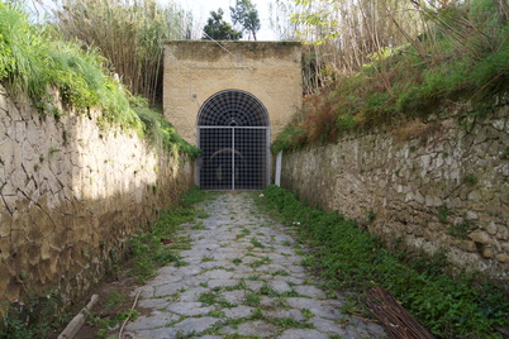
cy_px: 170
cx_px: 254
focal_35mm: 27
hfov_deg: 67.4
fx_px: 382
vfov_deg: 47.9
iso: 200
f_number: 5.6
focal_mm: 18
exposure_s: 1/250
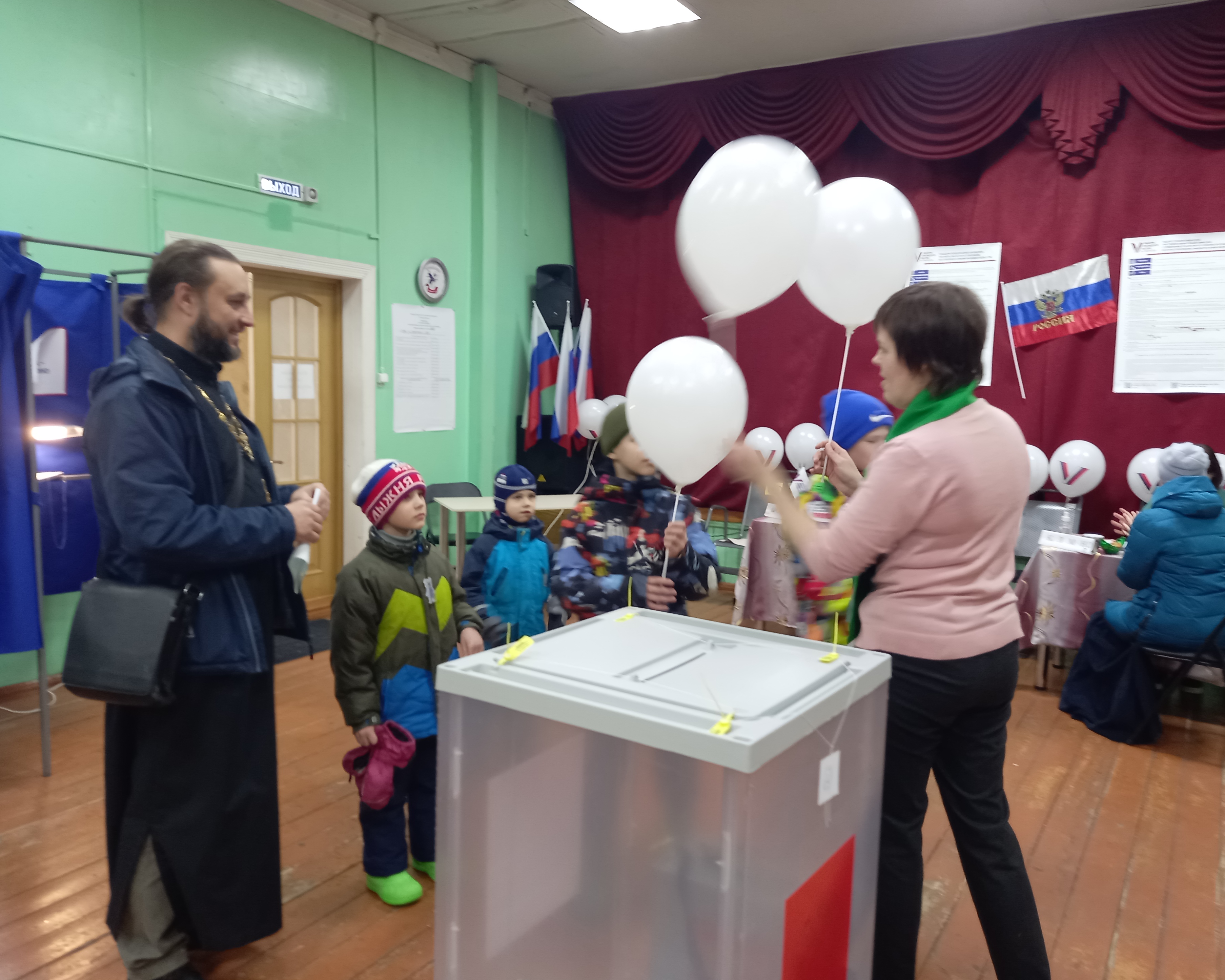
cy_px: 497
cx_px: 641
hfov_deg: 64.0
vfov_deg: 53.2
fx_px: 979
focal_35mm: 27
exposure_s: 1/24
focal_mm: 4.6
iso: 200
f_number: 2
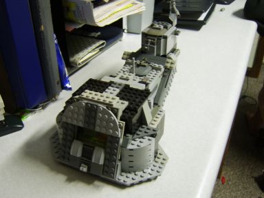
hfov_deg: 58.4
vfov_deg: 45.4
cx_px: 132
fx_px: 236
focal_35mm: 31
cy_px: 99
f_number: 2.7
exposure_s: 1/5
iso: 71
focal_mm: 8.13
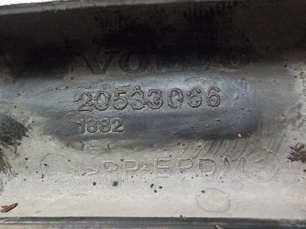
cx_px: 153
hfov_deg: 60.0
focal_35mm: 30
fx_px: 265
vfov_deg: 46.8
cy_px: 114
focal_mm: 4.1
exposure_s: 1/50
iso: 800
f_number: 3.3
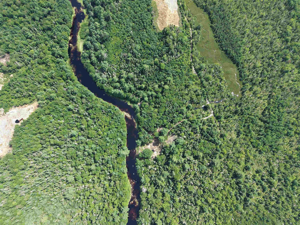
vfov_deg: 56.8
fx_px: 208
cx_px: 150
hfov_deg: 71.6
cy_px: 112
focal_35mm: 24
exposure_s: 1/1000
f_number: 1.8
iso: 100
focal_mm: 8.67
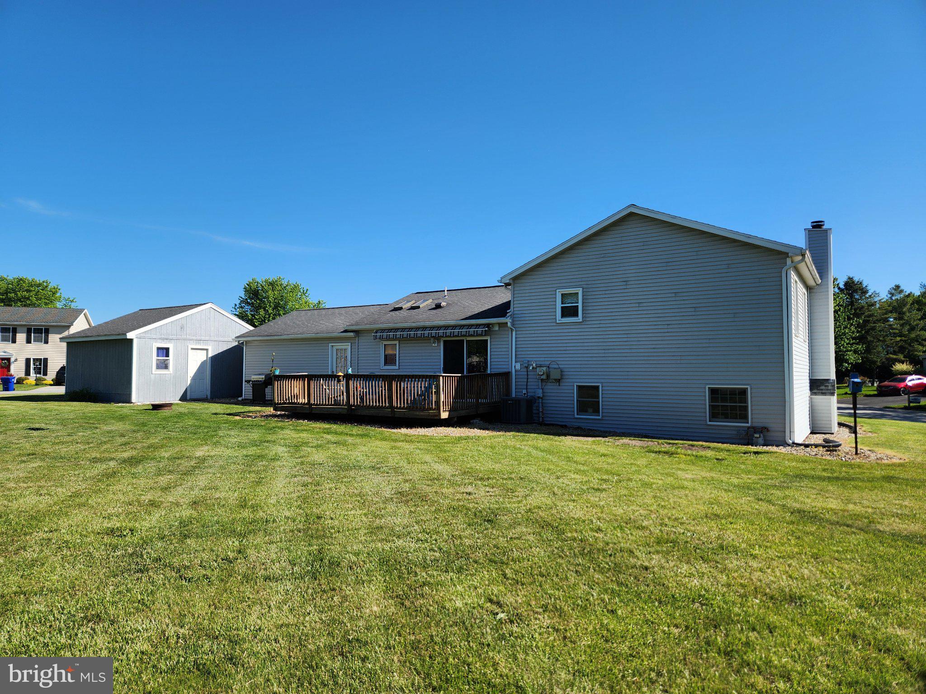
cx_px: 463
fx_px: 615
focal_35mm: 23
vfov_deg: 58.9
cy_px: 347
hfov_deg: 73.9
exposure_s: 1/1290
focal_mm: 5.4
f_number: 1.8
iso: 20
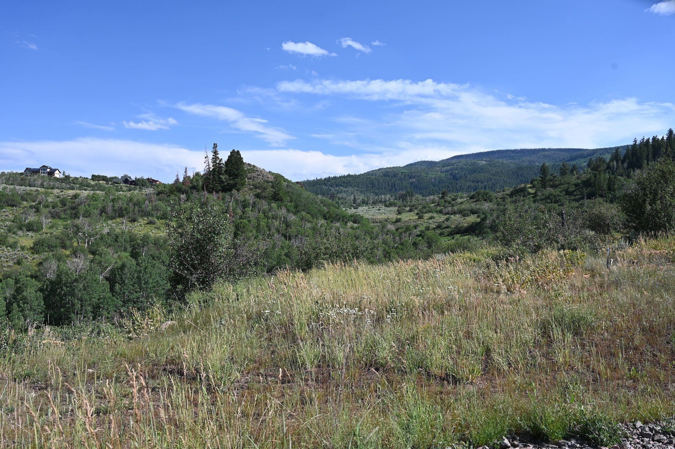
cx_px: 338
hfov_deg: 59.5
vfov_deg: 41.7
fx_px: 590
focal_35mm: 32
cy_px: 224
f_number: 7.1
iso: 100
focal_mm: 31.5
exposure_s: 1/400
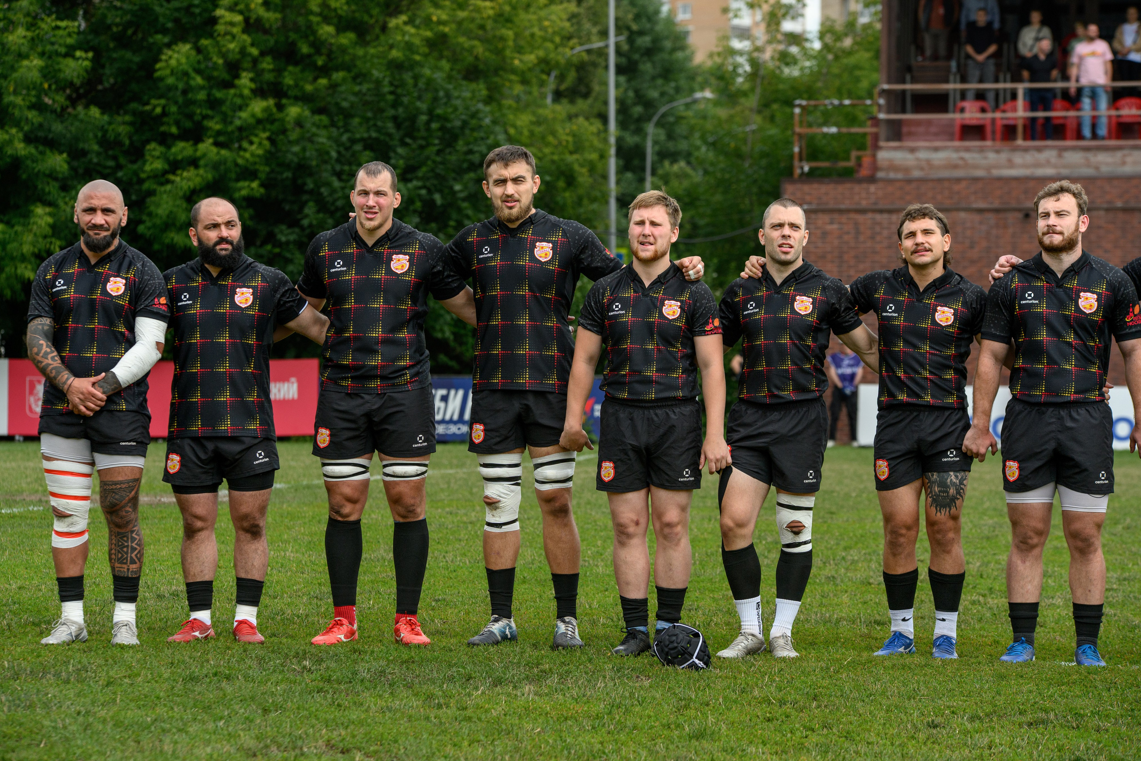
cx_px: 547
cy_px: 365
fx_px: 4627
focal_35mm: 146
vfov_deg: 9.4
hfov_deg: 14.1
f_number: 5.6
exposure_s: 1/1600
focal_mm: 140
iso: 400
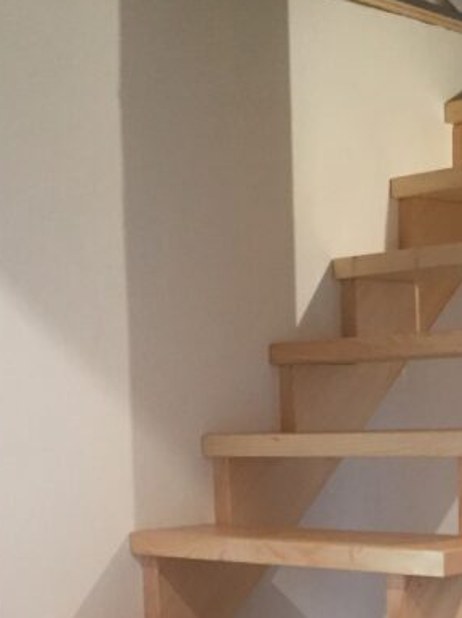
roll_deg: +3.2
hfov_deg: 19.1
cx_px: 285
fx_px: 1372
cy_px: 698
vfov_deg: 23.6
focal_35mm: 77
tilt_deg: -12.0
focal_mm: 4.15
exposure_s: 1/33
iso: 200
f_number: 2.2
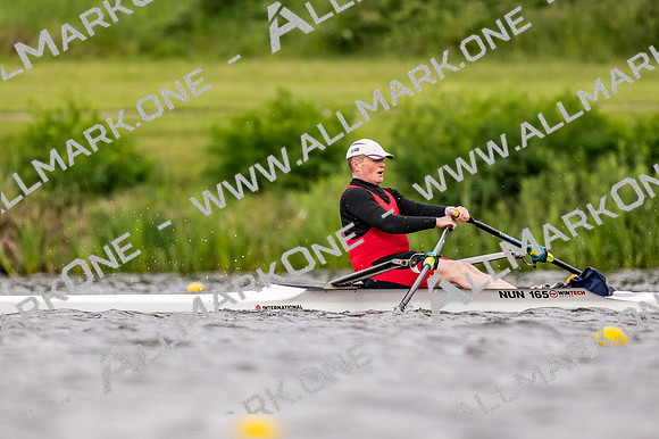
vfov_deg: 1.5
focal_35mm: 900
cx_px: 330
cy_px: 220
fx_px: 16465
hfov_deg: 2.3
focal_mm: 600
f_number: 4
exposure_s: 1/2500
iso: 720
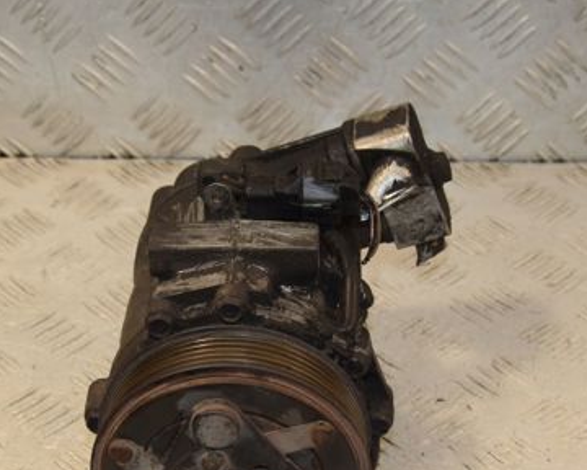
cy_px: 315
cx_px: 307
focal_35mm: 120
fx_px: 2085
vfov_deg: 12.8
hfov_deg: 16.0
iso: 800
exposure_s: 1/200
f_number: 6.3
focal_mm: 48
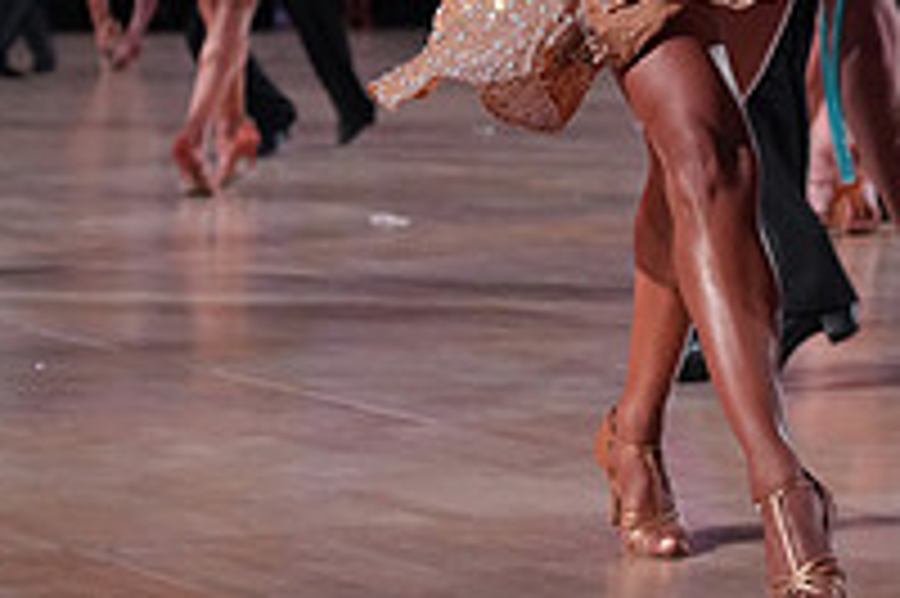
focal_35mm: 180
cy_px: -245
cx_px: 878
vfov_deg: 7.5
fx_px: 4496
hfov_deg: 11.3
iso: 3200
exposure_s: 1/500
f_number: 4
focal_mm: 62
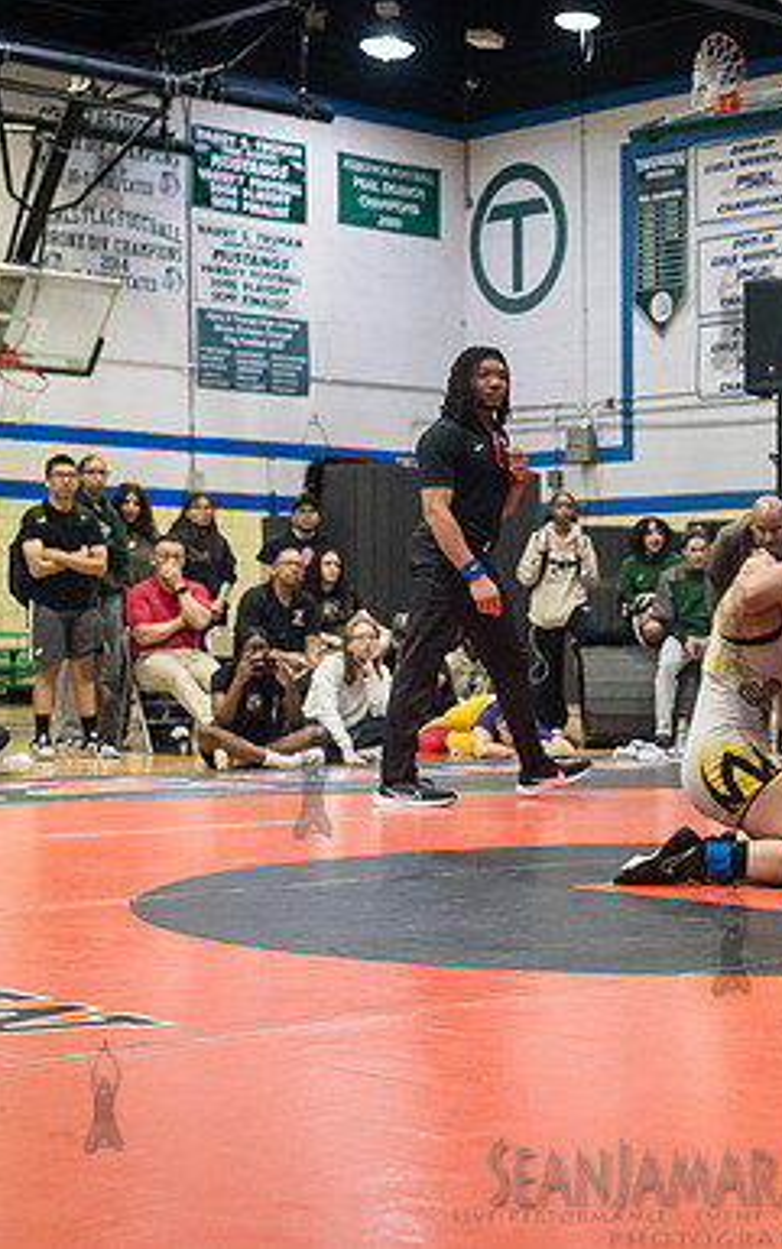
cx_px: 836
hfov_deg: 18.3
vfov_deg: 29.7
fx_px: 2350
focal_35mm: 69
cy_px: 753
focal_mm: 35
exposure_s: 1/400
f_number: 3.5
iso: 6400
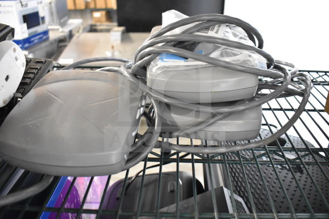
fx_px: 288
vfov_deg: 41.7
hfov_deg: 59.5
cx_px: 164
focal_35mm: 32
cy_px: 110
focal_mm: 21
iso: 4000
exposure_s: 1/30
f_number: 3.8
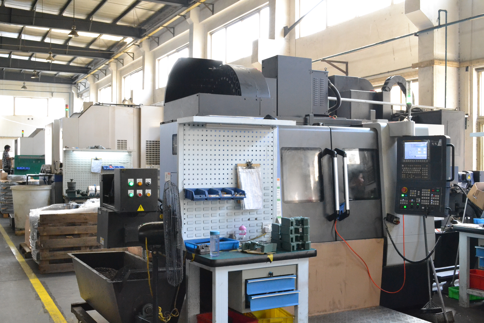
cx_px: 242
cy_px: 162
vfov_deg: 34.2
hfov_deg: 49.6
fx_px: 524
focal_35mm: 39
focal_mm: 26
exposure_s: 1/60
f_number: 9
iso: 3200
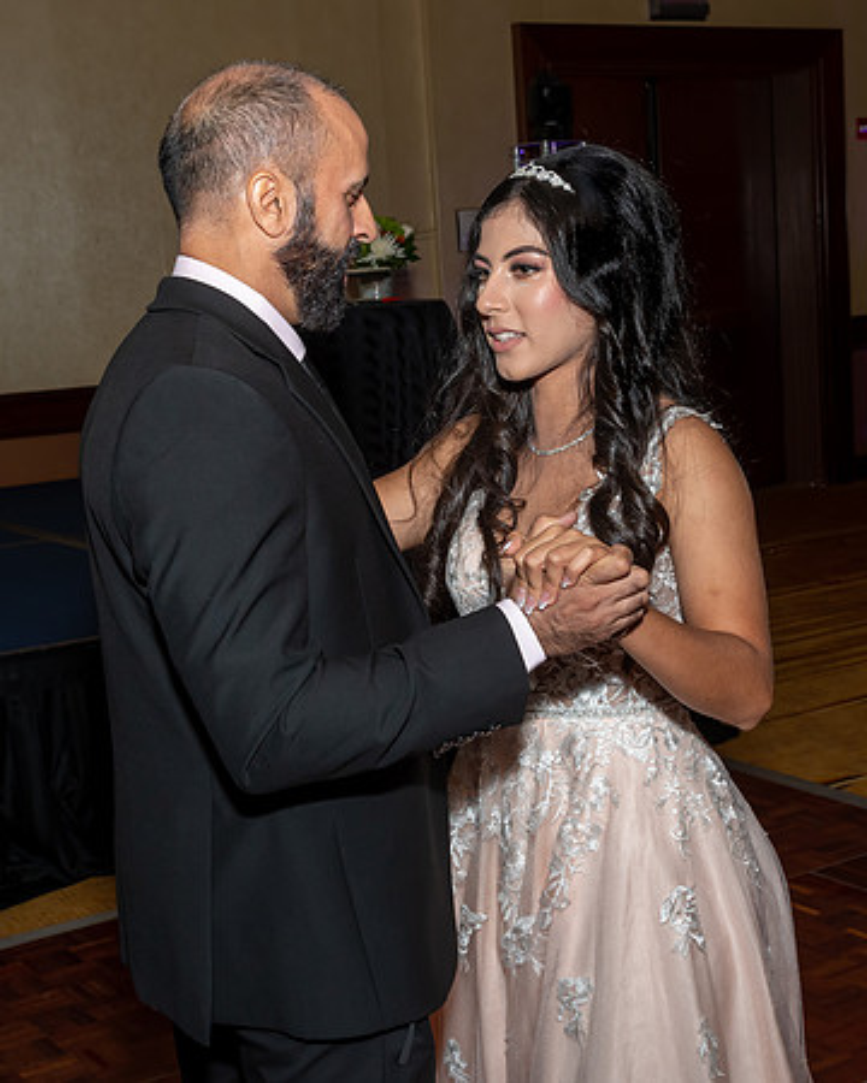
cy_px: 498
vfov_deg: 33.3
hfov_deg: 26.9
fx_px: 1810
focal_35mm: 56
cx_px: 496
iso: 400
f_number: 6.3
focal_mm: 24
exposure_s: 1/250
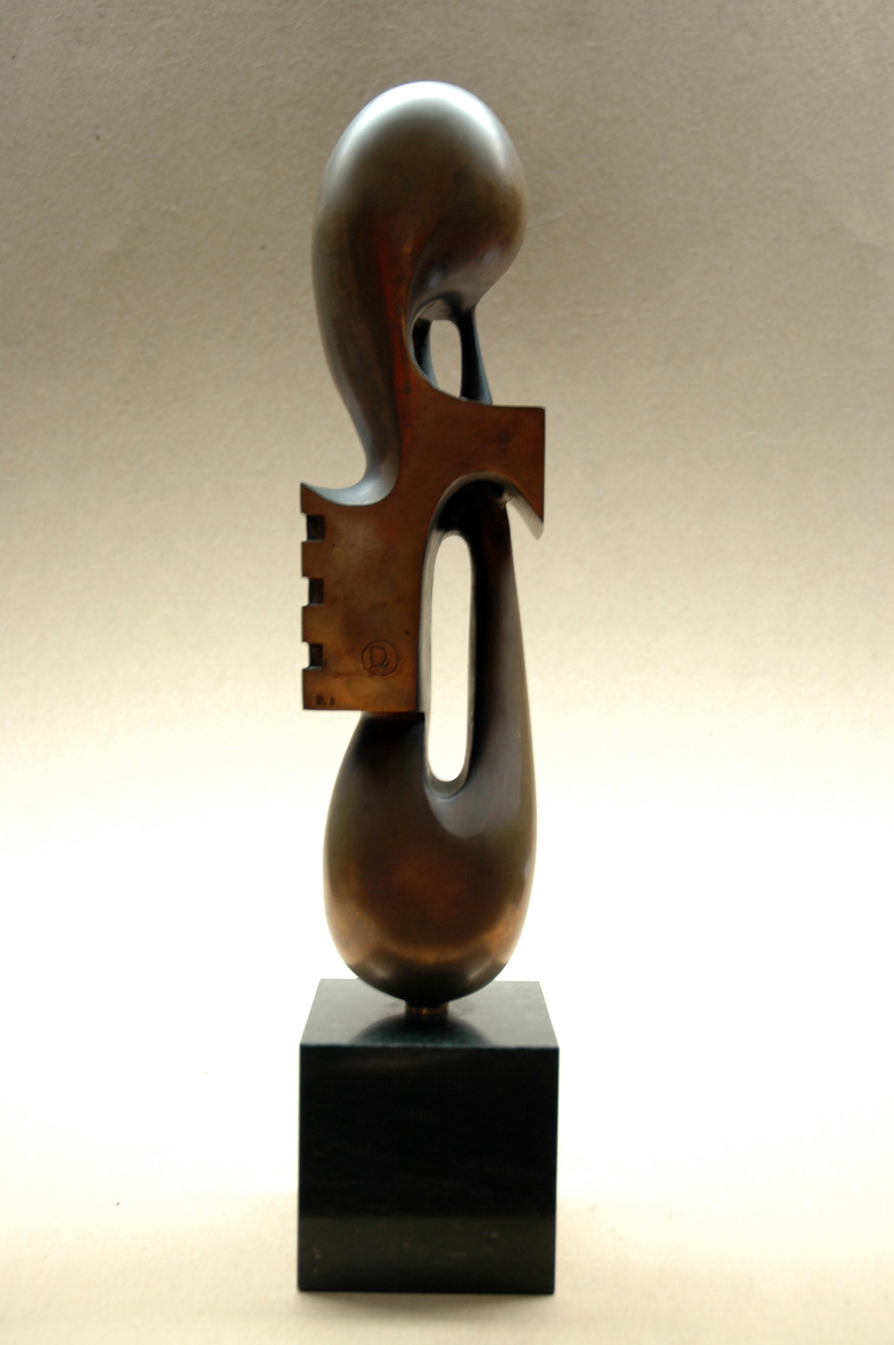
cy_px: 672
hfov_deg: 33.0
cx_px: 447
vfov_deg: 48.0
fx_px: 1511
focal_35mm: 40
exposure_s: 1/6
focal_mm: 27
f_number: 3.8
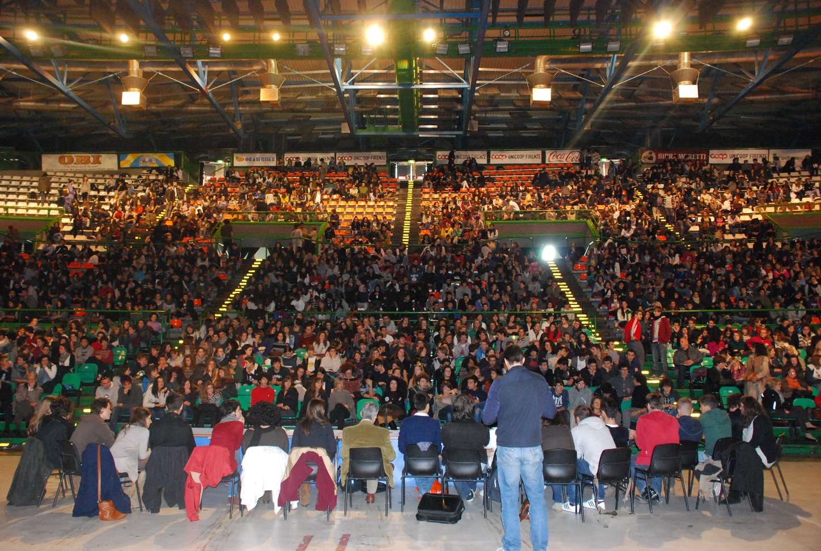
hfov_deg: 61.8
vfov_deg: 43.8
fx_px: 686
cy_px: 276
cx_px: 410
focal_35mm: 30
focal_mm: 20
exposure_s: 1/60
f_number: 3.8
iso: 1600
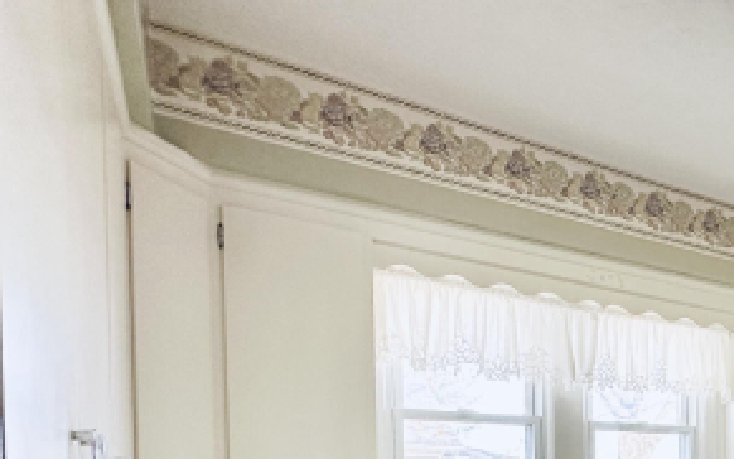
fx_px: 680
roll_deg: +0.9
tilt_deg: -0.6
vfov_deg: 32.4
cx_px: 682
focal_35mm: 34
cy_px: 517
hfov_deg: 49.4
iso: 125
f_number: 2.2
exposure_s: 1/120
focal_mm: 2.22
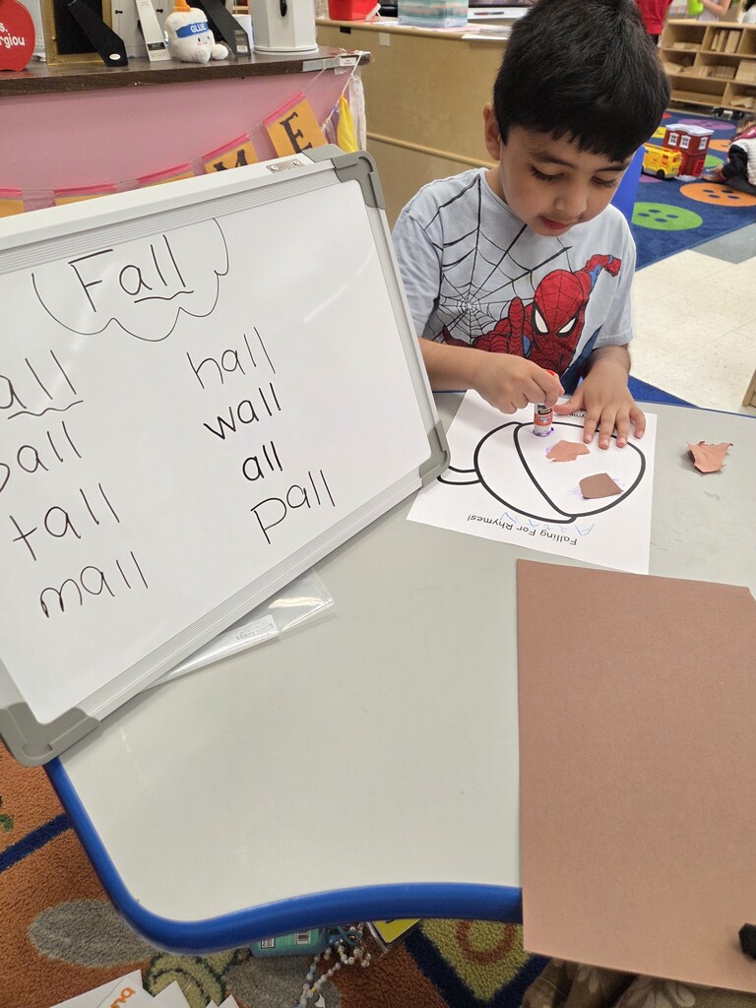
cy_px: 504
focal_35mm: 23
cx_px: 378
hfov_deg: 58.9
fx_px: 670
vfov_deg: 73.9
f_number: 1.8
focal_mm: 5.4
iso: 200
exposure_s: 1/120
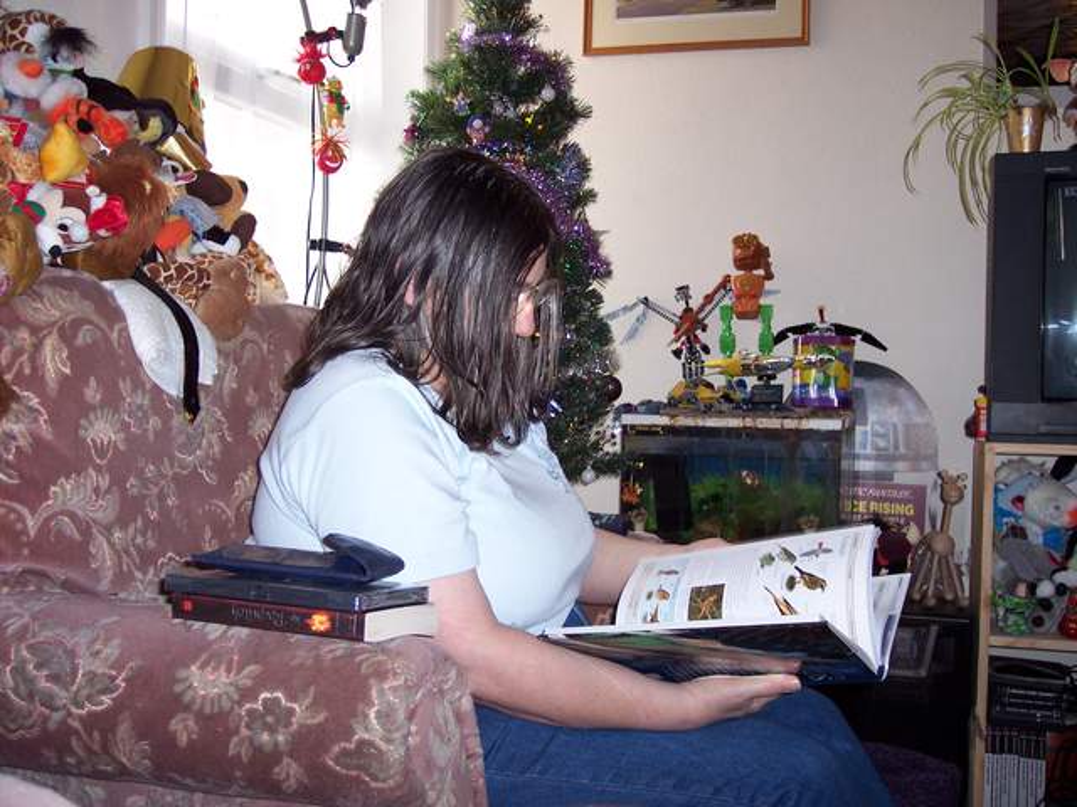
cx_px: 538
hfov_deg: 49.0
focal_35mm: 38
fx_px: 1182
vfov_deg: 37.7
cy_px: 404
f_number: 2.8
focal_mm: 8
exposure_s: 1/30
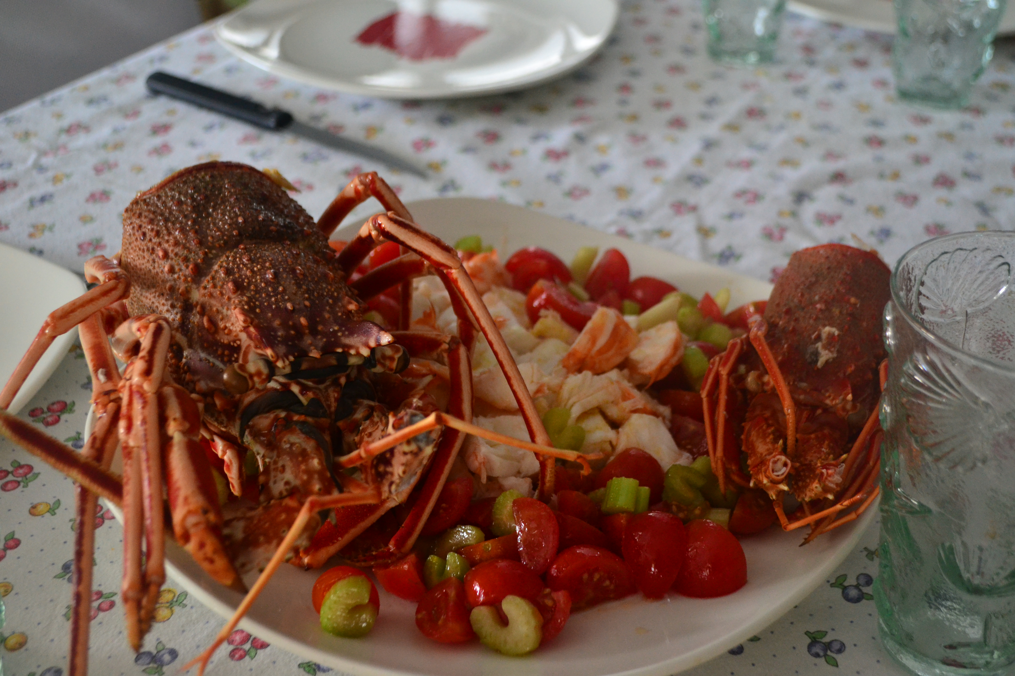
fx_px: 1353
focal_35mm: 48
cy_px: 338
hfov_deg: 41.1
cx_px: 508
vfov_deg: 28.1
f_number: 4.8
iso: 1600
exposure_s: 1/100
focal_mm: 32
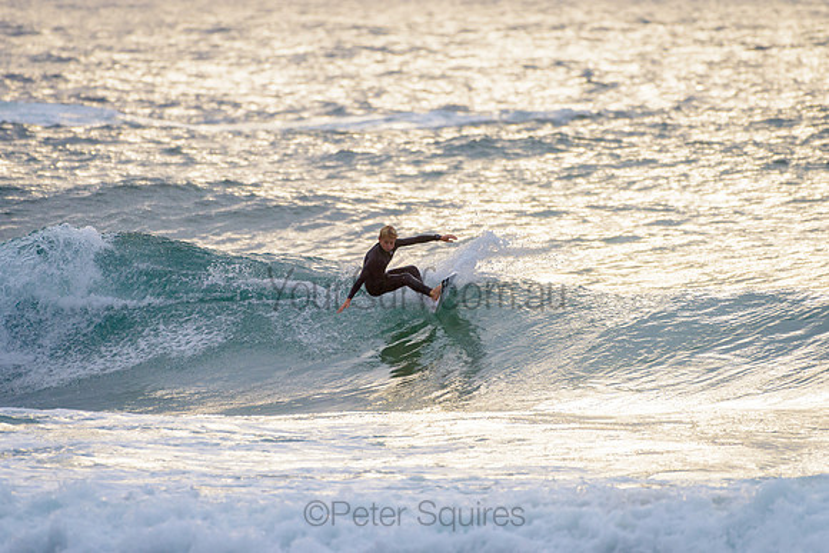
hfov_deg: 3.4
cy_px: 271
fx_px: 14122
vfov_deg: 2.2
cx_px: 402
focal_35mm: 613
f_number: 5.6
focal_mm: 500
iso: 360
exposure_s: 1/1250
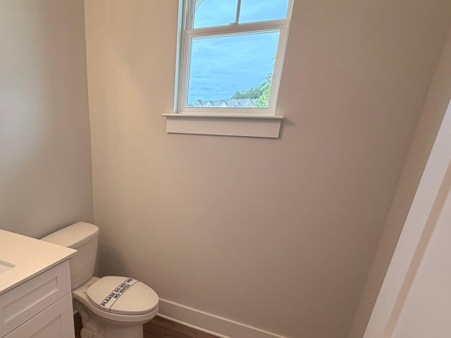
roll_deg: -2.3
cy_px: 236
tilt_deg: -20.8
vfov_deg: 57.1
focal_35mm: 23
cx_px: 150
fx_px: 300
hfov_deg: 71.8
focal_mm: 2.22
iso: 160
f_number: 2.2
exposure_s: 1/120
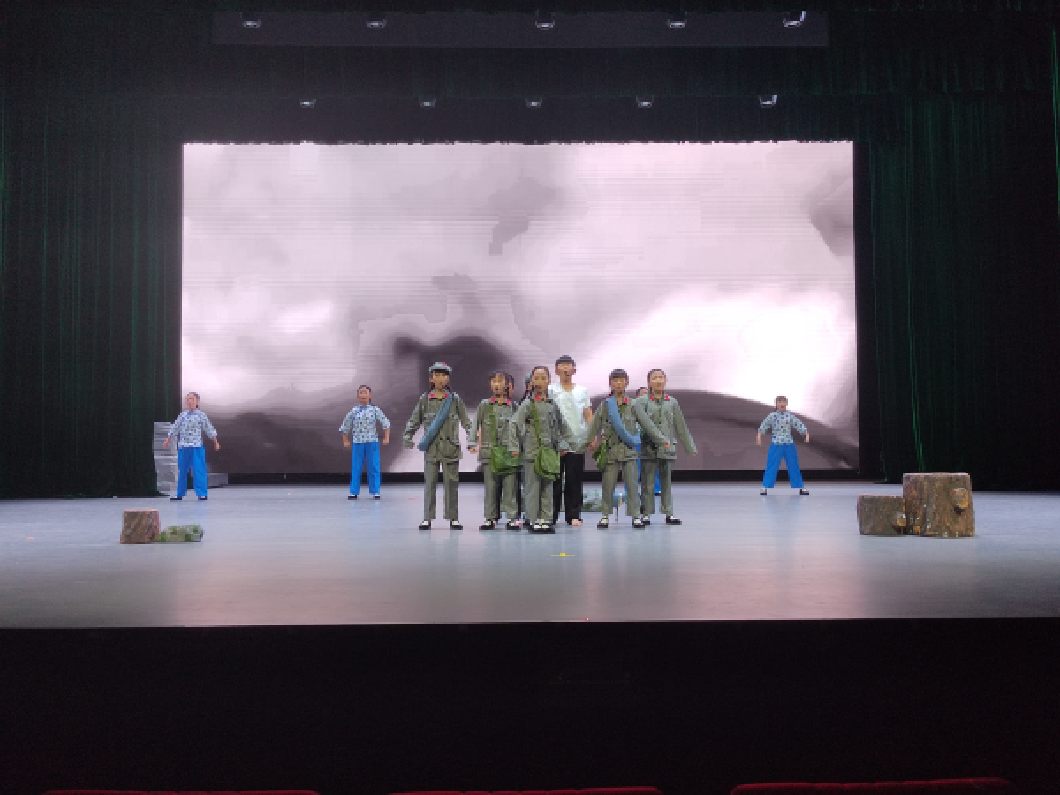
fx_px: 949
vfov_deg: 45.4
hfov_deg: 58.4
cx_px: 530
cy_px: 398
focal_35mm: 31
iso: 1103
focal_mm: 5.52
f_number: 1.9
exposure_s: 1/100
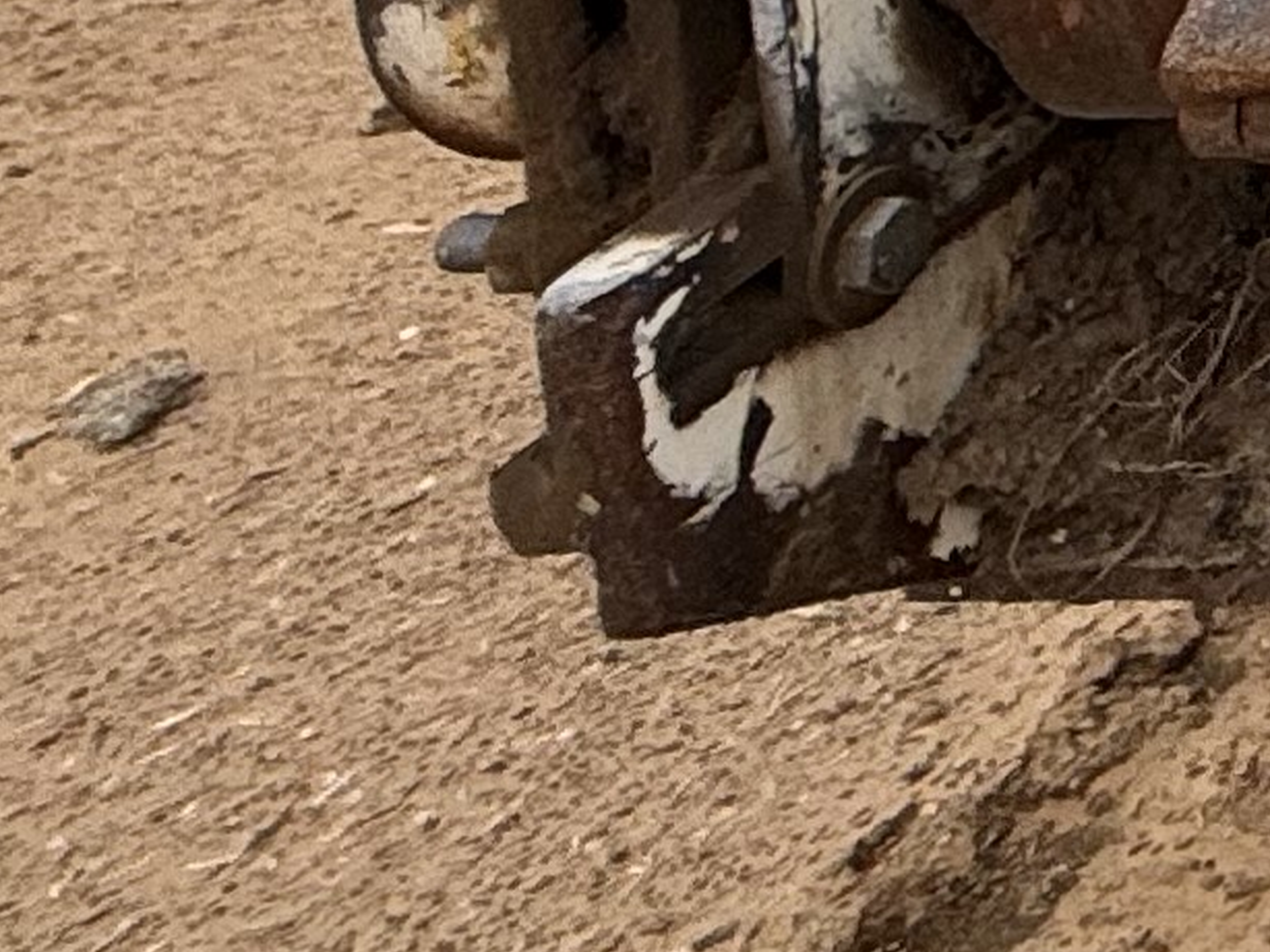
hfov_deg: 13.0
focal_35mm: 92
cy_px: -1277
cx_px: 3388
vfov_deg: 12.7
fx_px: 3374
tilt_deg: -7.6
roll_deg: +0.3
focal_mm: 2.22
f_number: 2.2
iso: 50
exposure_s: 1/421
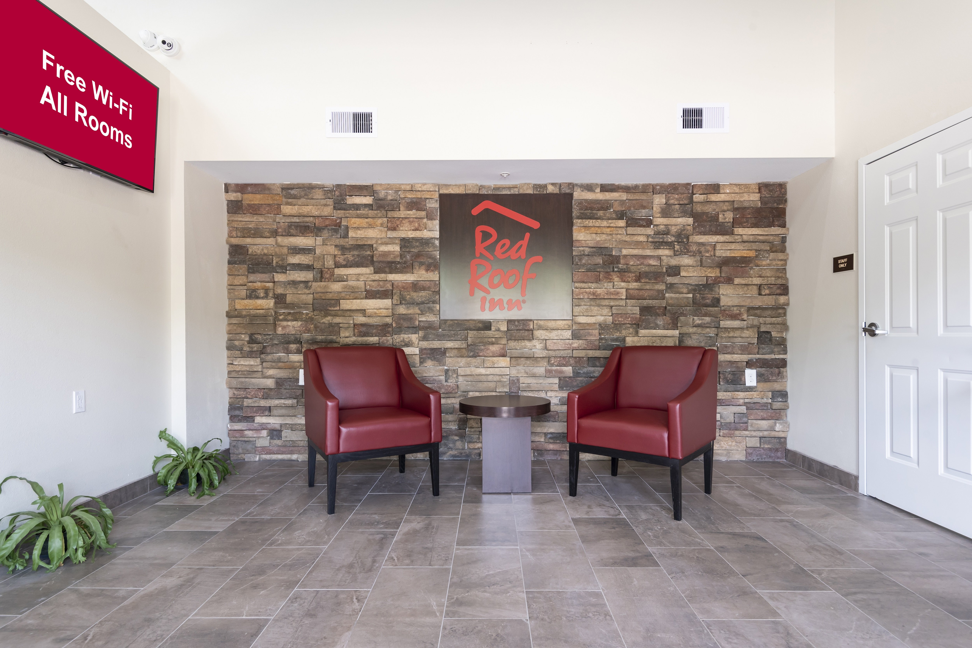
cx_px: 486
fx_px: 513
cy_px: 324
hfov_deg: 86.9
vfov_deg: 64.6
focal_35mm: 19
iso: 400
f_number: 8
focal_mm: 19
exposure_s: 1/20
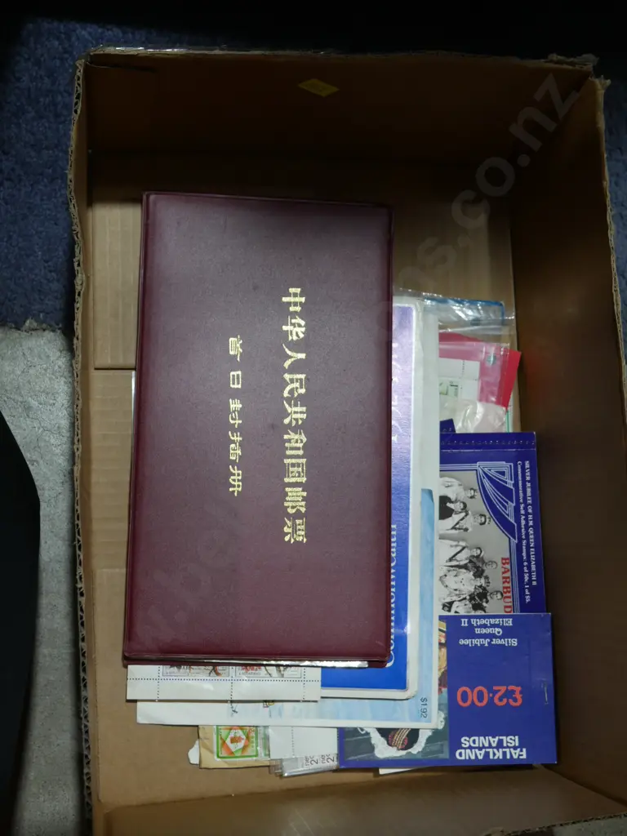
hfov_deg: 34.3
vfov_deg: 44.8
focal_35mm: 42
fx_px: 1014
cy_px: 418
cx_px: 314
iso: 250
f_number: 4.6
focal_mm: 21
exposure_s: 1/60
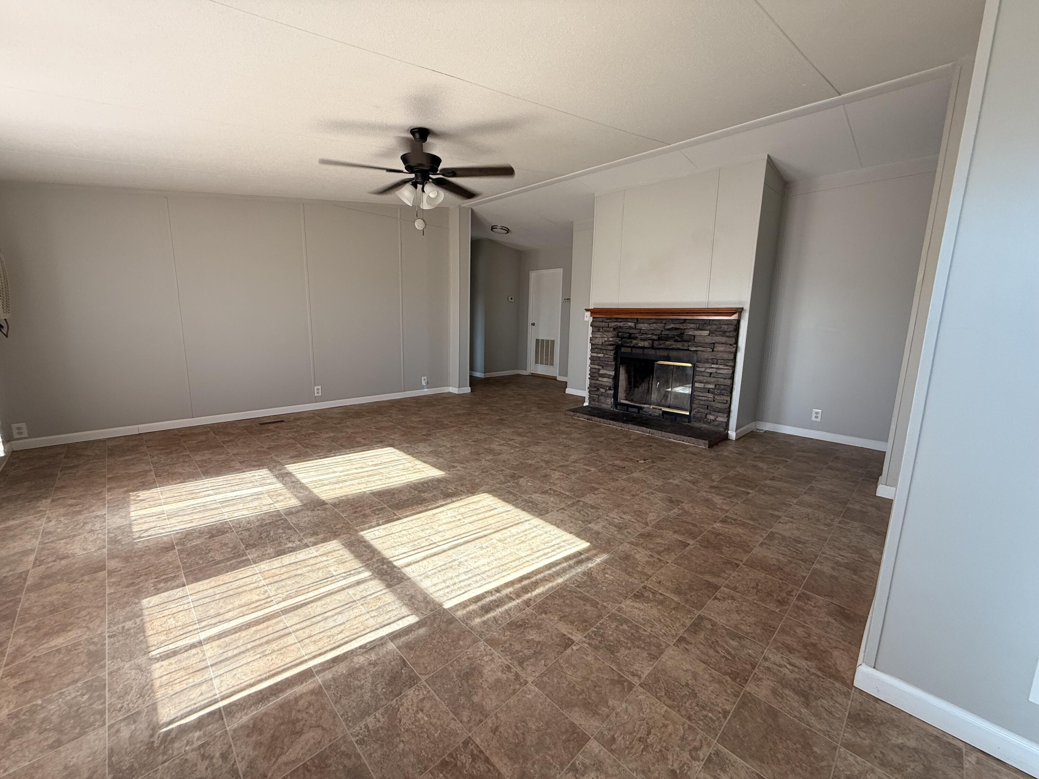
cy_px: 390
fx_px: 420
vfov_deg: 85.7
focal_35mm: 14
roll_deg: -1.5
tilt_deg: -9.8
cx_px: 520
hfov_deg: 102.1
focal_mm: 2.22
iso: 80
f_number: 2.2
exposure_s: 1/99
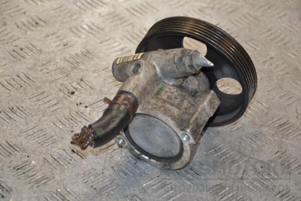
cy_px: 100
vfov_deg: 9.9
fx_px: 1154
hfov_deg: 14.9
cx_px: 150
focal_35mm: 138
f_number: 5.6
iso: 800
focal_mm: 92
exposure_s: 1/200
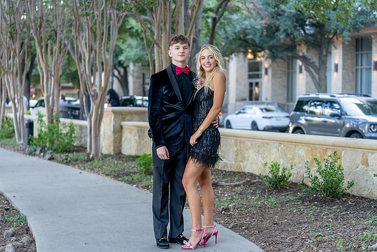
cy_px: 126
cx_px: 188
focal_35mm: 70
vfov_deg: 19.5
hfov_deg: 28.8
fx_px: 733
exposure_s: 1/320
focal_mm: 70
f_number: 2.8
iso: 800
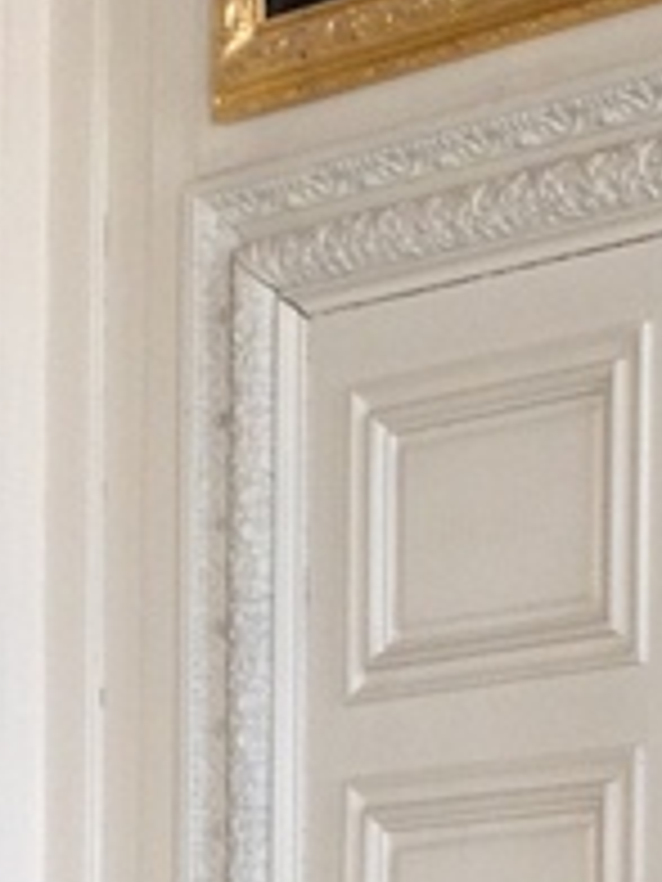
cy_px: 1300
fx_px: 5457
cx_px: 81
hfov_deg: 6.9
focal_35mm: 214
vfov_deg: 9.0
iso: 64
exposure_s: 1/20
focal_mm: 4.28
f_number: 2.4
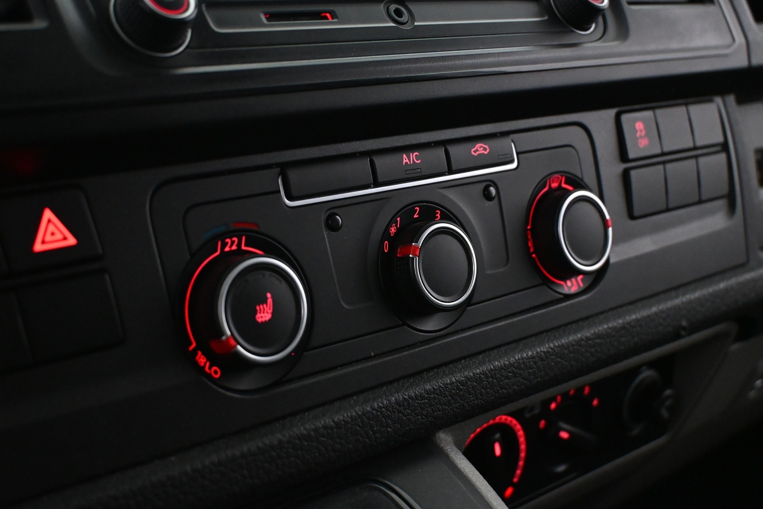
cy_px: 255
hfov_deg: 40.9
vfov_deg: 27.9
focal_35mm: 48
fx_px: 1023
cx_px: 386
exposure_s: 1/60
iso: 5600
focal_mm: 31.5
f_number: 5
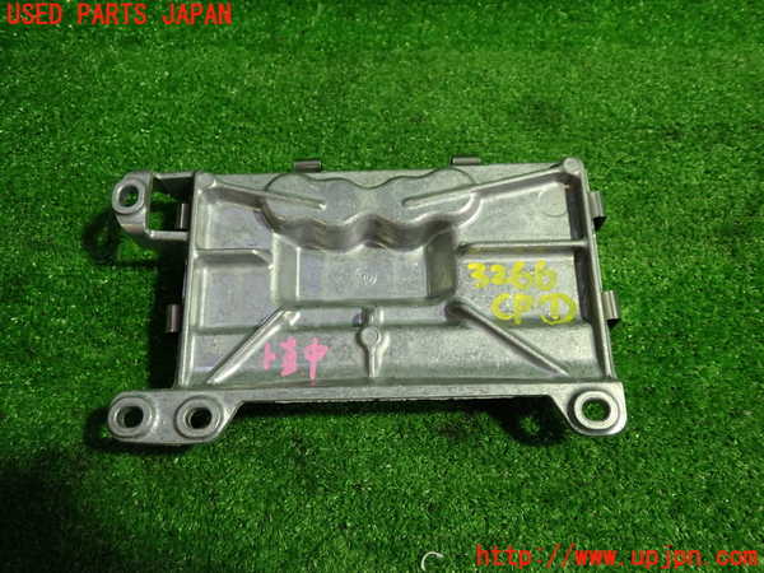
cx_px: 382
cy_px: 286
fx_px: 662
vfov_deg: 46.8
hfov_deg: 60.0
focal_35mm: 30
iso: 200
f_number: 2.3
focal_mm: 5.4
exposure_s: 1/40
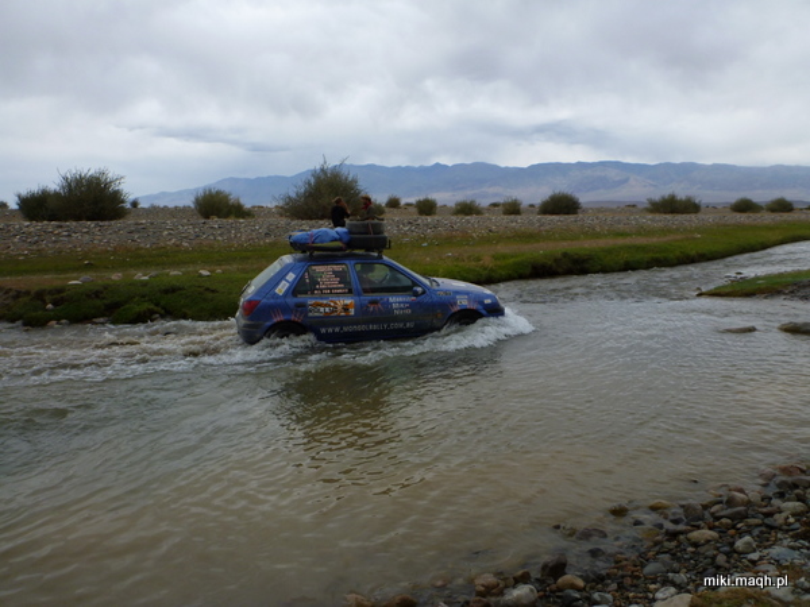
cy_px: 304
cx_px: 405
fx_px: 655
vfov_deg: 49.7
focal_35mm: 28
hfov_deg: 63.4
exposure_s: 1/400
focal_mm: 4.9
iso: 100
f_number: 3.3
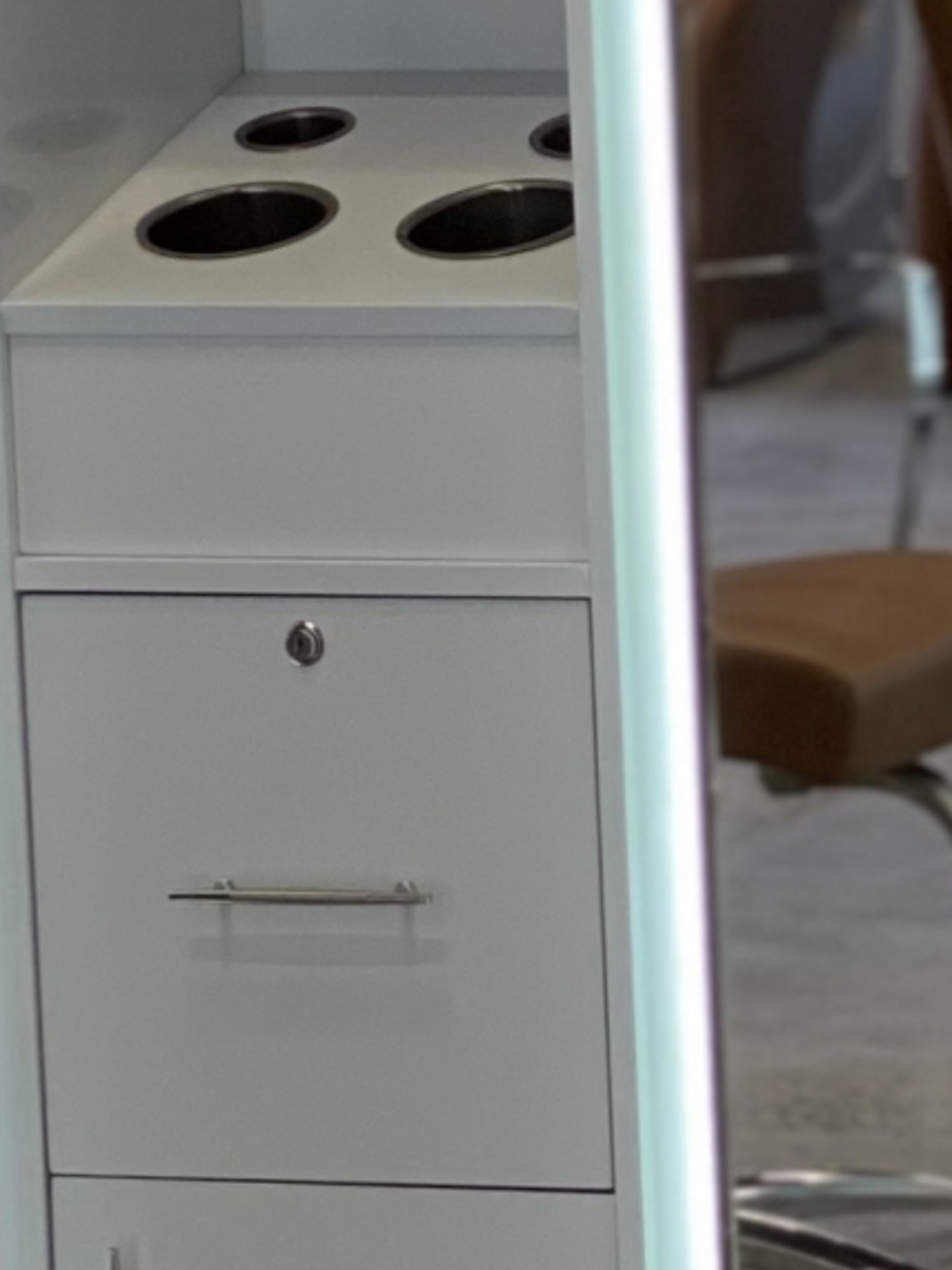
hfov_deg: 6.3
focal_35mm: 233
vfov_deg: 8.5
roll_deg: +0.7
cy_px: 705
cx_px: 1610
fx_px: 8547
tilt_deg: -6.8
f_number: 2
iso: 80
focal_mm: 6
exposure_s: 1/120
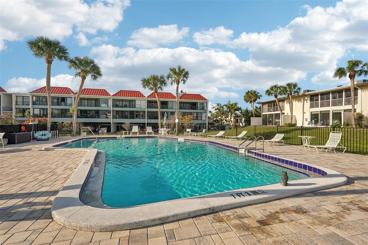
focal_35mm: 16
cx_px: 184
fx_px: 169
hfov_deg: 95.0
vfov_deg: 72.0
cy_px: 122
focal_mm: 16.5
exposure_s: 1/1000
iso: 400
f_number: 8
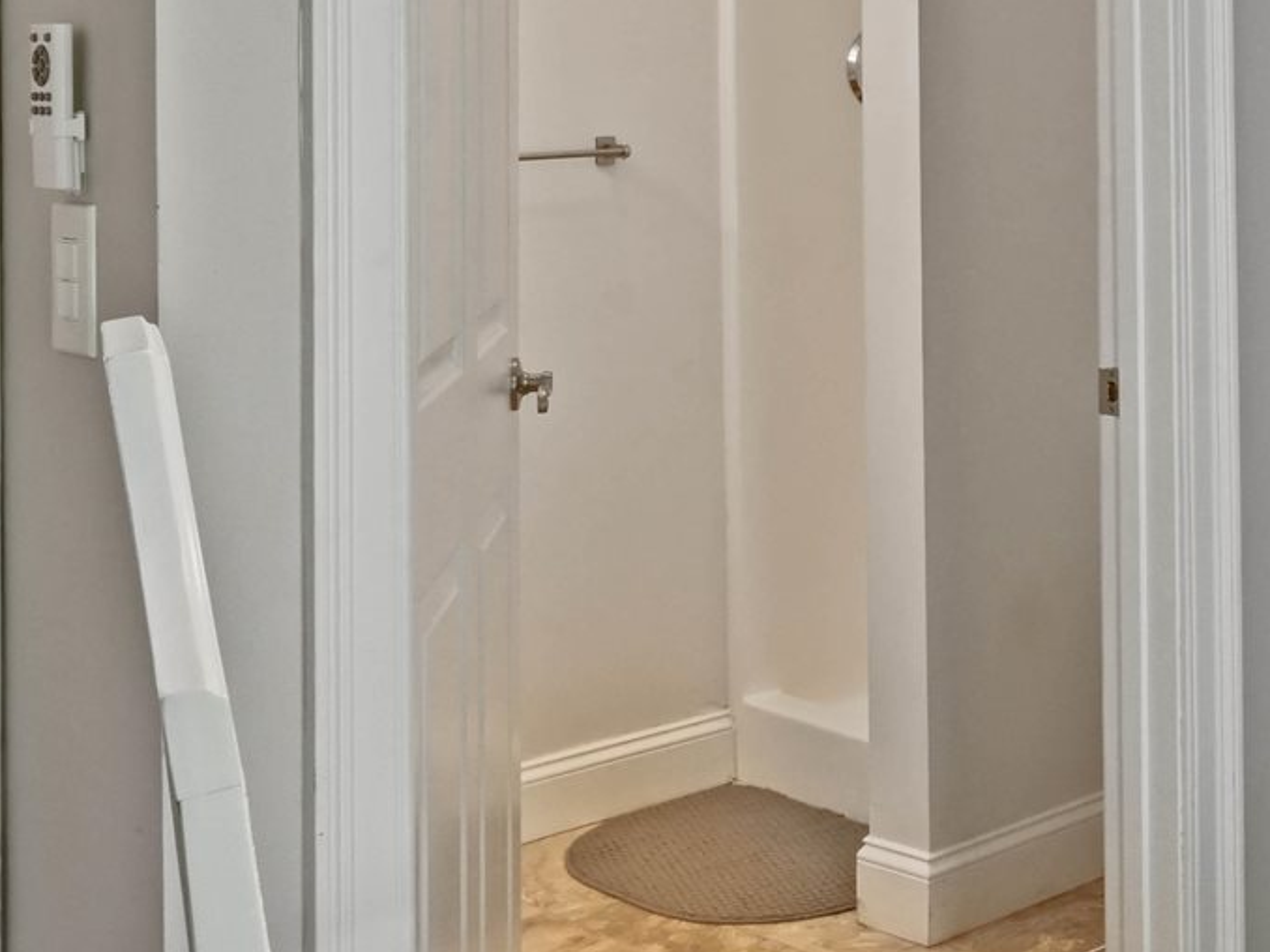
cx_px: 1347
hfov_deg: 29.1
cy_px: 52
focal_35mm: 61
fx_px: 2237
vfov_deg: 23.2
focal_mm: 14
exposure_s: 1/1.67
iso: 1000
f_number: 14
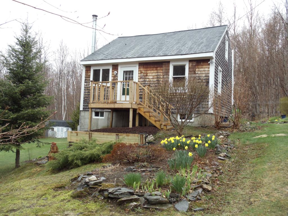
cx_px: 144
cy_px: 108
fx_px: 366
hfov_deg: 42.9
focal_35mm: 44
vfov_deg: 32.9
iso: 100
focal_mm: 6
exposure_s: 1/125
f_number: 3.5
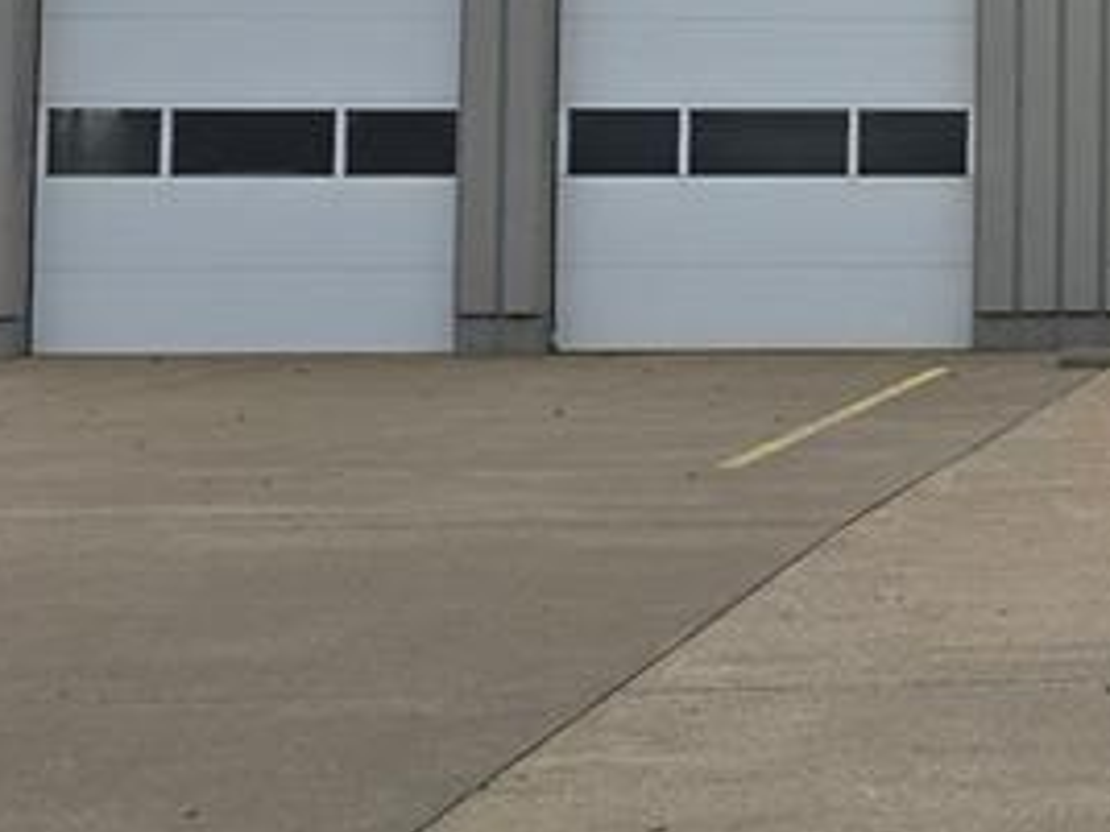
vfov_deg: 16.6
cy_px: 108
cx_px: 1570
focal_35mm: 88
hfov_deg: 19.8
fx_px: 2822
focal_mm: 6.3
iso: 12
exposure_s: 1/1297
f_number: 1.7
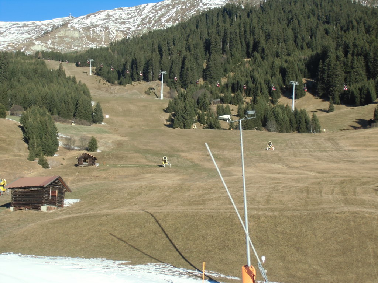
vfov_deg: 23.3
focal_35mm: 63
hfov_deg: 30.7
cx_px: 189
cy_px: 142
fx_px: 688
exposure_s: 1/200
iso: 64
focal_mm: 11.17
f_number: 4.6
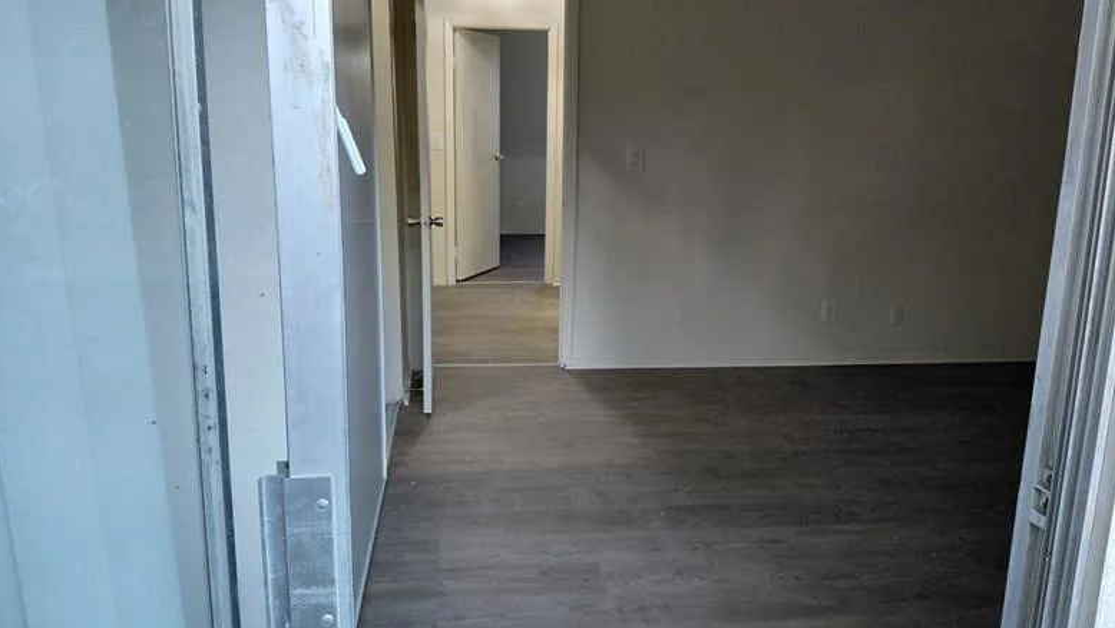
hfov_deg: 67.9
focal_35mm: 28
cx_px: 546
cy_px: 281
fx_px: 828
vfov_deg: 41.5
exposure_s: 1/60
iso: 160
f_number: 1.8
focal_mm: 4.69
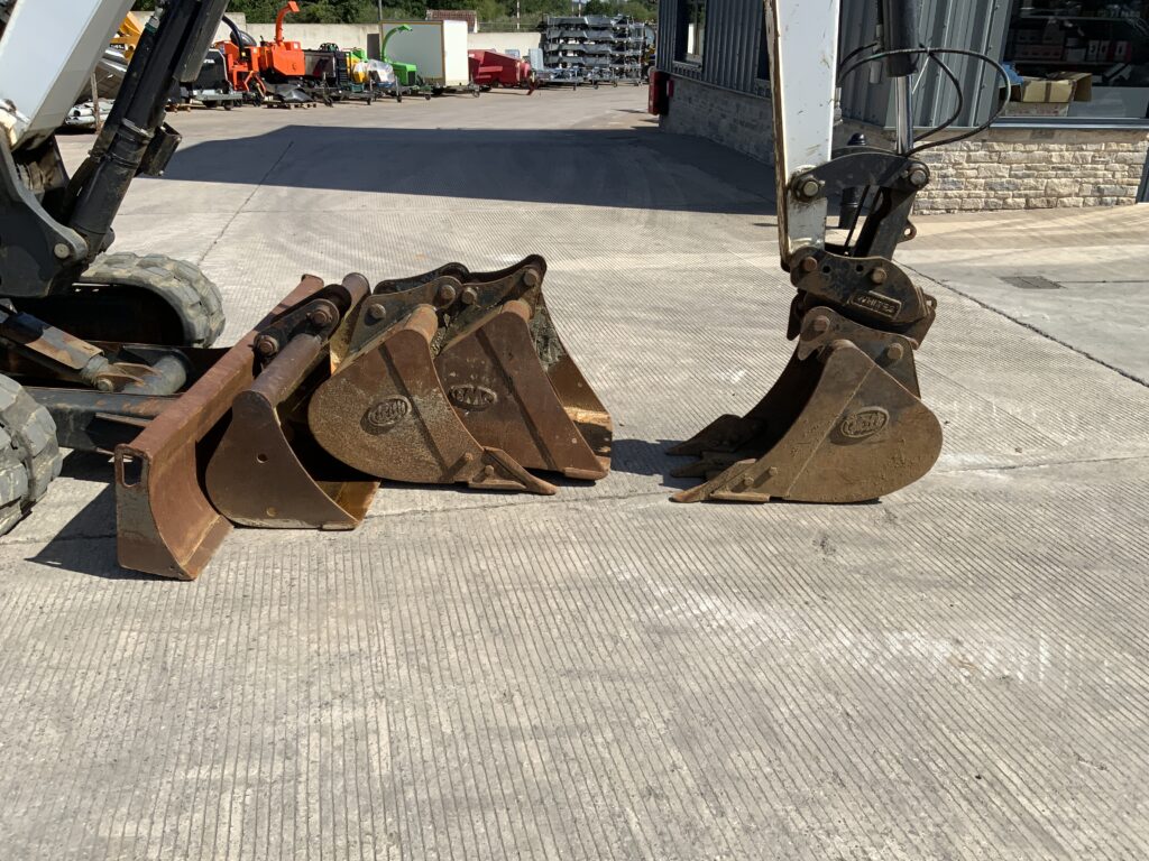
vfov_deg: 48.2
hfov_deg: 61.7
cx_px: 574
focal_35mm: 29
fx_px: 963
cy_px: 430
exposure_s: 1/2141
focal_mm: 3
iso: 16
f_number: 1.8
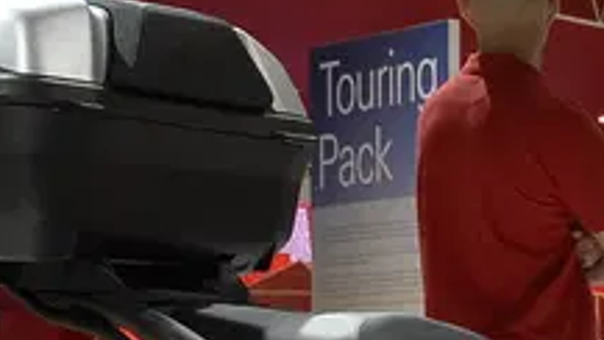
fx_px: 2690
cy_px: 495
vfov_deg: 7.1
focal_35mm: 168
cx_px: 937
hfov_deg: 12.1
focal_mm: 29
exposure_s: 1/250
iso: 800
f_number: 7.1
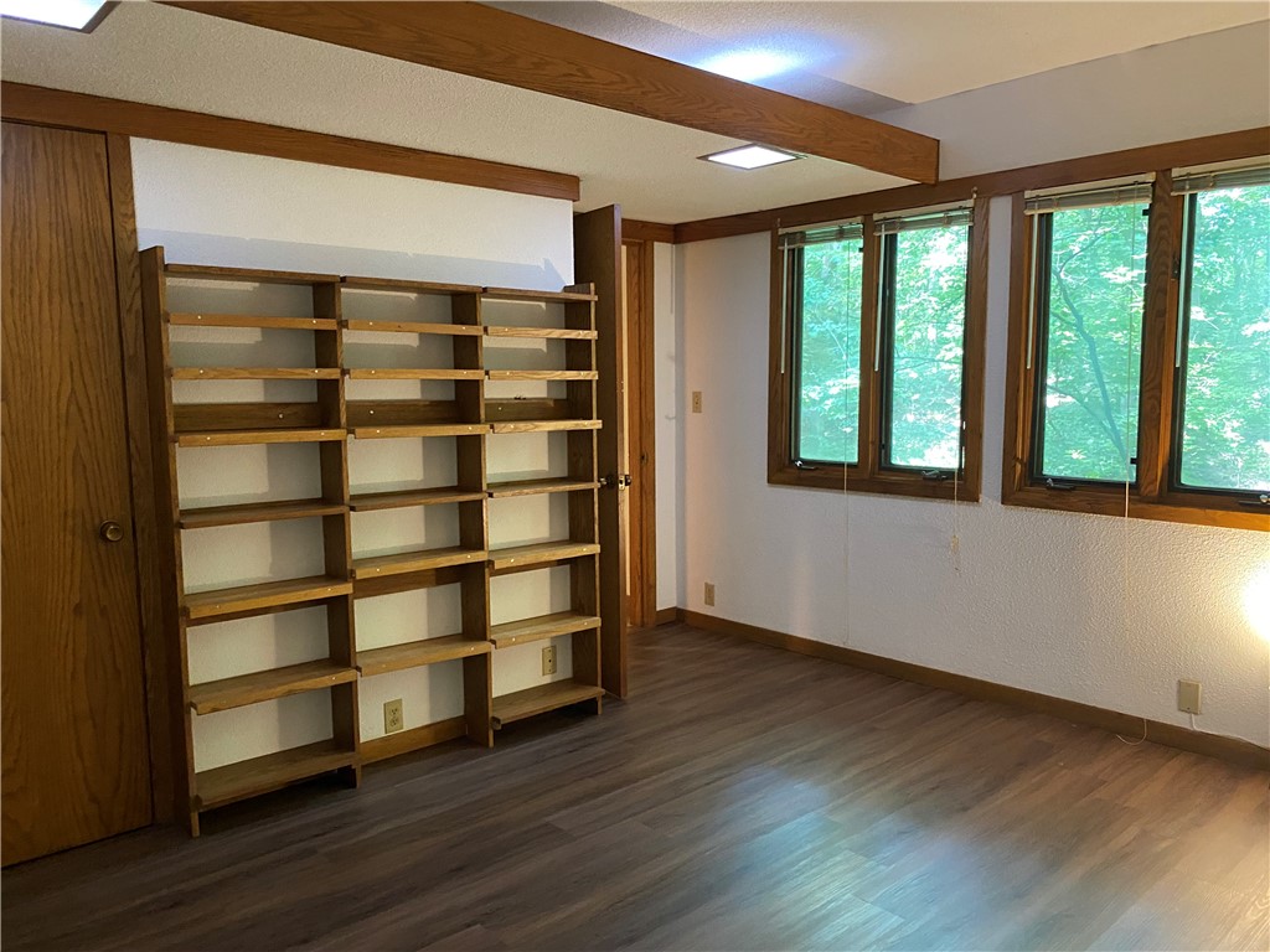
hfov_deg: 67.3
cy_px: 476
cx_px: 635
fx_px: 954
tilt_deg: -6.8
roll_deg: +0.4
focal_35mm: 26
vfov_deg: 53.1
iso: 500
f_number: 1.8
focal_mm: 4.25
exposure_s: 1/30
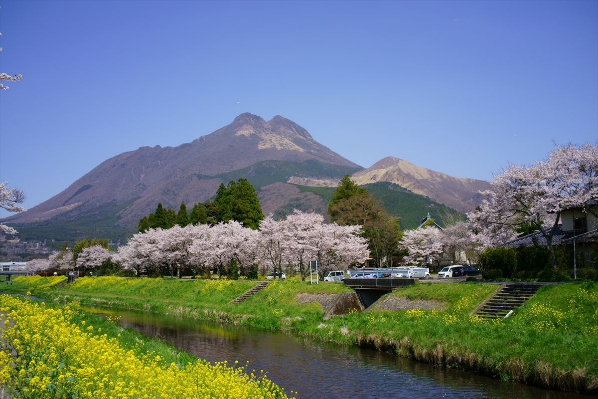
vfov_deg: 37.9
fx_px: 581
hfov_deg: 54.4
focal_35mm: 35
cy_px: 200
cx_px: 299
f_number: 8
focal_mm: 35
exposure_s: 1/320
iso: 100
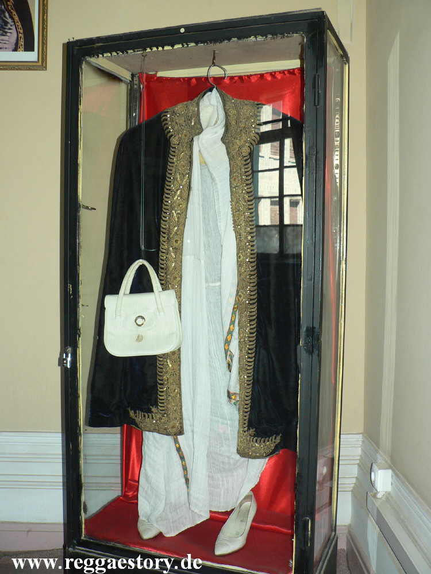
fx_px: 581
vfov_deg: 52.6
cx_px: 216
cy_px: 287
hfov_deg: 40.7
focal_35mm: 35
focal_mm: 6
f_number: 2.8
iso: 200
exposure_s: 1/60
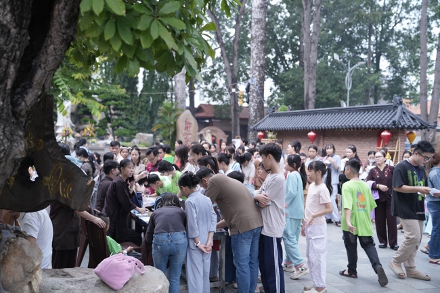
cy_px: 146
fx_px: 562
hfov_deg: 42.8
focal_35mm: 46
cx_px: 220
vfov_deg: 29.2
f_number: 2.8
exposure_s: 1/200
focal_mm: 46
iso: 320
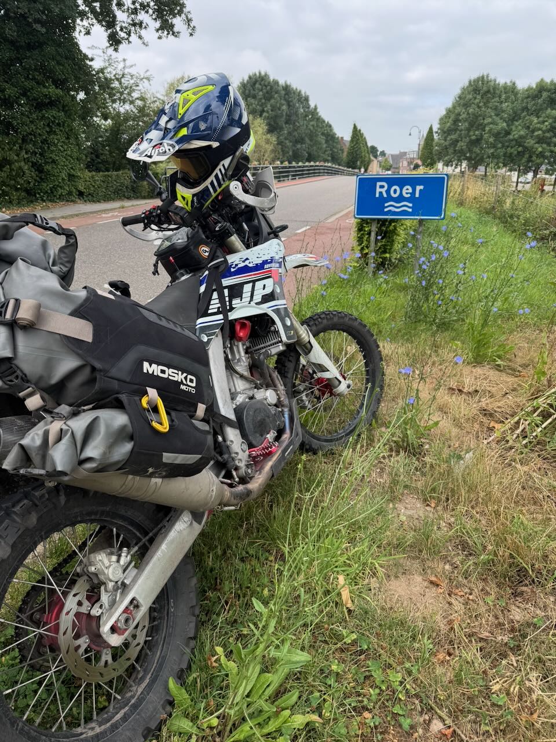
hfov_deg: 56.8
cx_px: 278
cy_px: 371
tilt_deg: -19.9
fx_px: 514
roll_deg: +0.4
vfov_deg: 71.6
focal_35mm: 24
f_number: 1.78
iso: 80
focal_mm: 6.76
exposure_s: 1/651
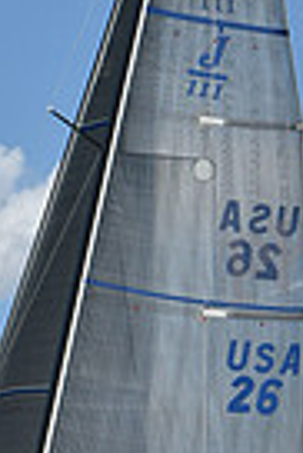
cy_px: 440
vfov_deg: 5.7
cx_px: 52
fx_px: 4558
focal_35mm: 362
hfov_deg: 3.8
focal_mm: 85
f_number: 9
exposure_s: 1/1000
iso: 320
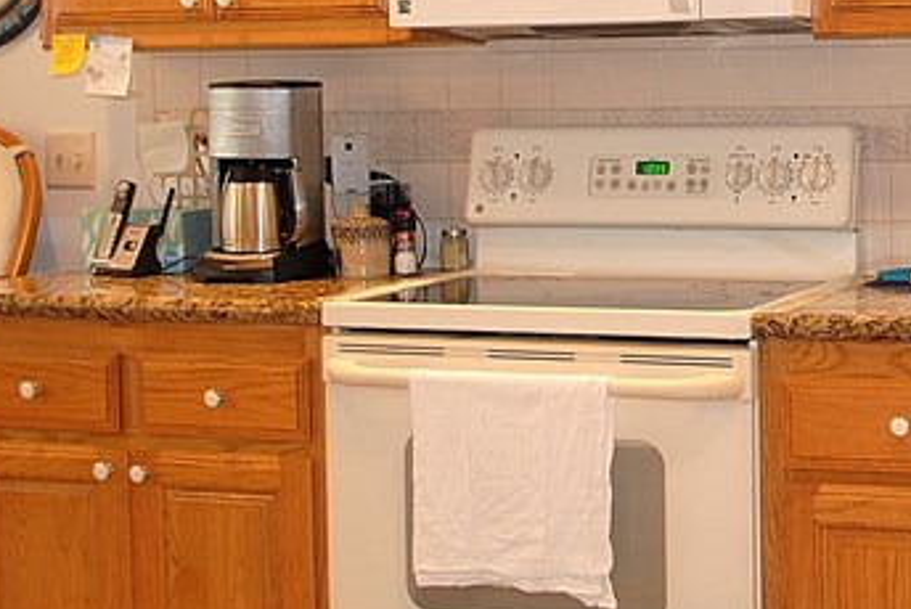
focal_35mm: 85
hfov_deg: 23.3
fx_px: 2153
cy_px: 32
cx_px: 804
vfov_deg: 15.9
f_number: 3.5
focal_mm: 18
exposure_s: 1/13
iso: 200
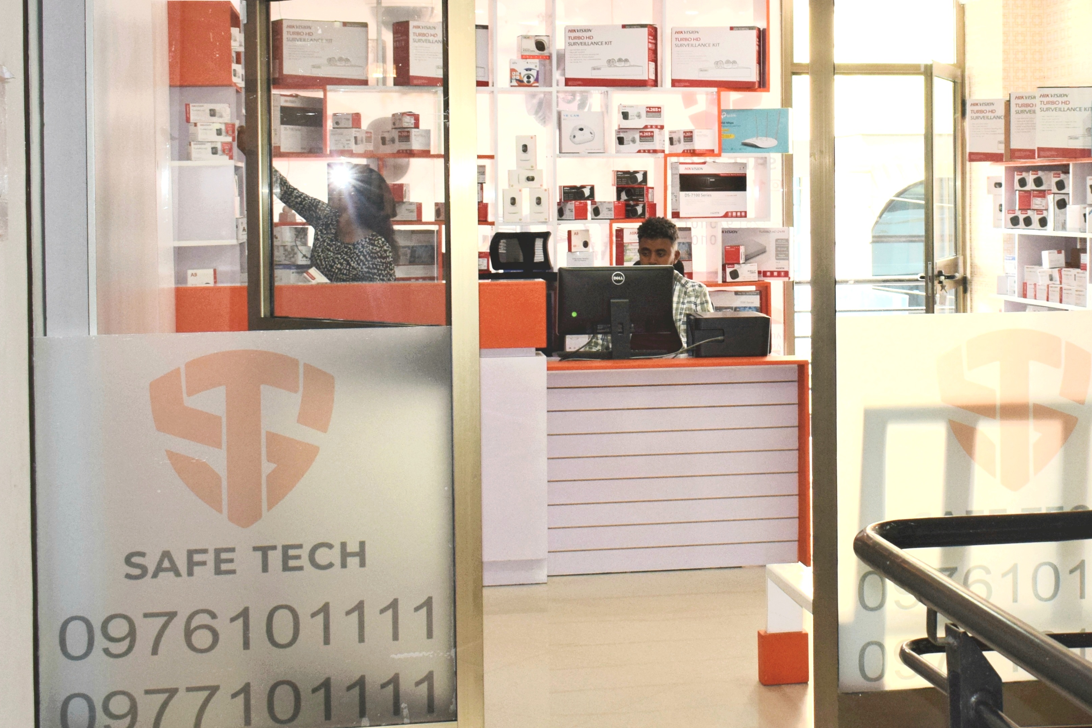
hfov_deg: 32.4
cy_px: 215
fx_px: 1850
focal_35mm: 61
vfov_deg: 22.1
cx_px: 784
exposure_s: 1/125
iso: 800
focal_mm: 22
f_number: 5.6
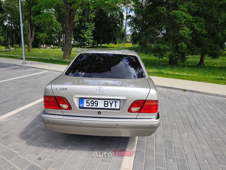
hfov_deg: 73.9
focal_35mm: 23
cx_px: 113
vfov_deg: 58.9
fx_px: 150
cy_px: 85
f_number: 1.65
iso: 50
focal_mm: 6.19
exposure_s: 1/429
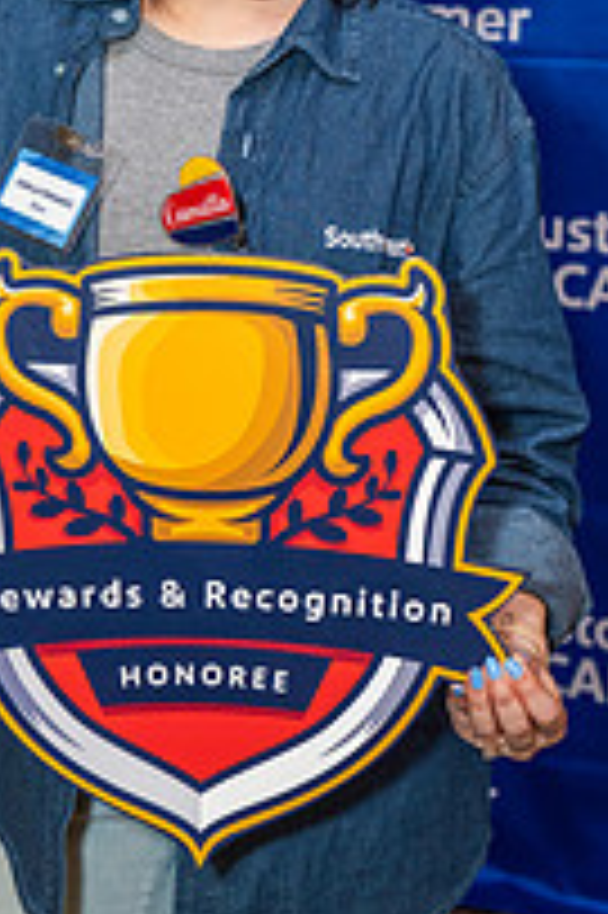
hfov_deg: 15.0
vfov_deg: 22.2
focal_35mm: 91
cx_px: 230
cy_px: 216
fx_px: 2309
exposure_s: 1/160
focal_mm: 41
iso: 1250
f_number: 4
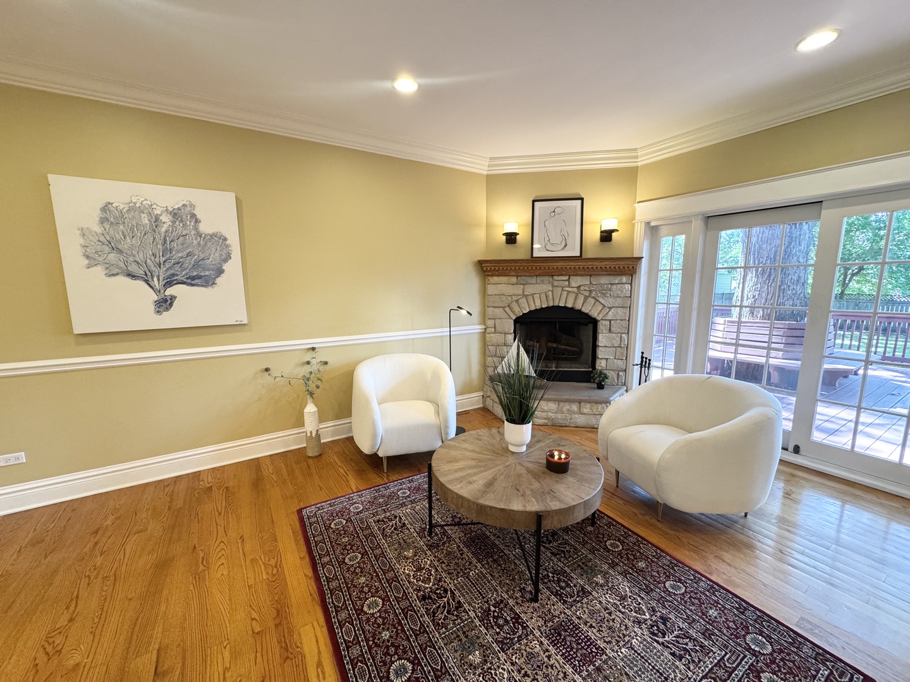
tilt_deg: -8.6
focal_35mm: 14
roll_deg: -0.1
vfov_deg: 85.7
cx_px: 455
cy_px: 341
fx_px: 368
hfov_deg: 102.1
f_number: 2.2
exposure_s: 1/60
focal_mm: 2.22
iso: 200
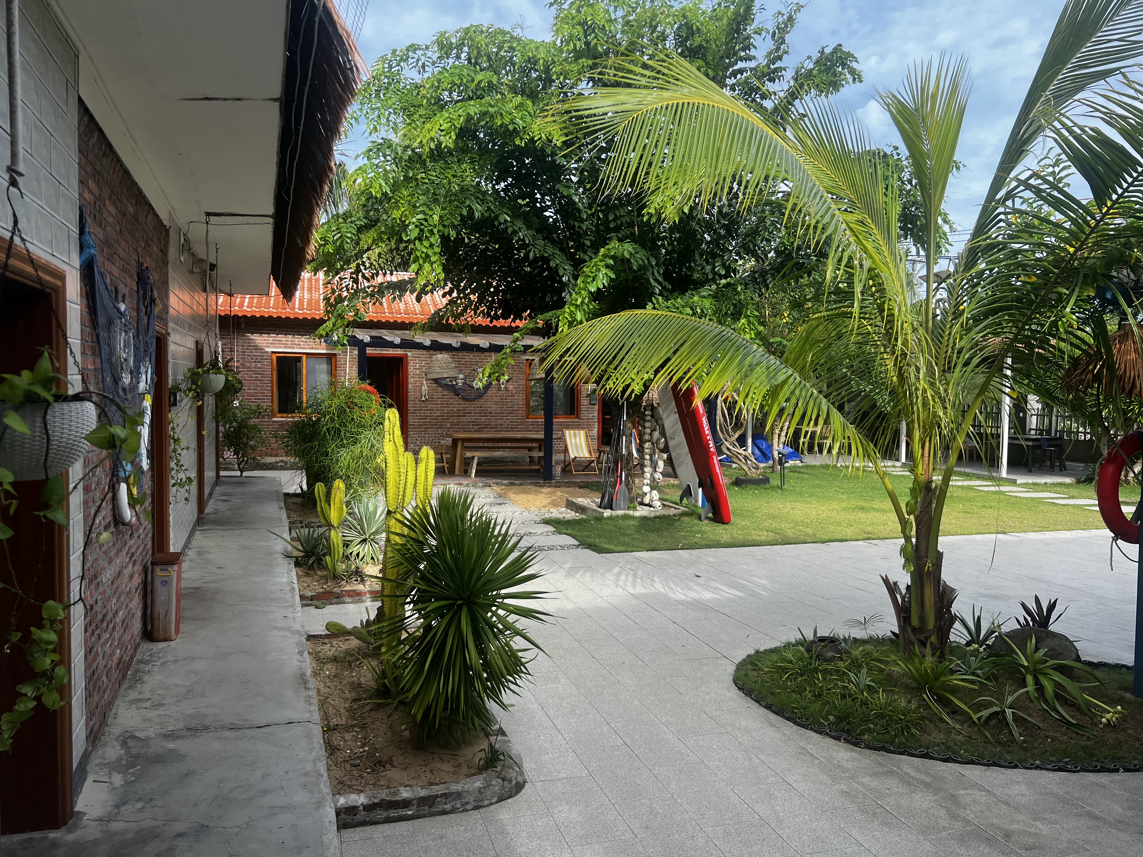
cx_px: 572
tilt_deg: -2.3
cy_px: 428
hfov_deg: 67.3
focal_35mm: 26
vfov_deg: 53.1
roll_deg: -1.3
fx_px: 859
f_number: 1.5
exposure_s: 1/1395
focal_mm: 5.7
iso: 50
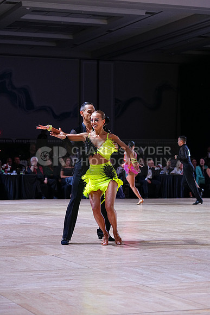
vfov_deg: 22.9
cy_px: 158
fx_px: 778
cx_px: 105
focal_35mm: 89
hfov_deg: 15.4
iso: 2000
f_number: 4
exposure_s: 1/500
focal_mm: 89
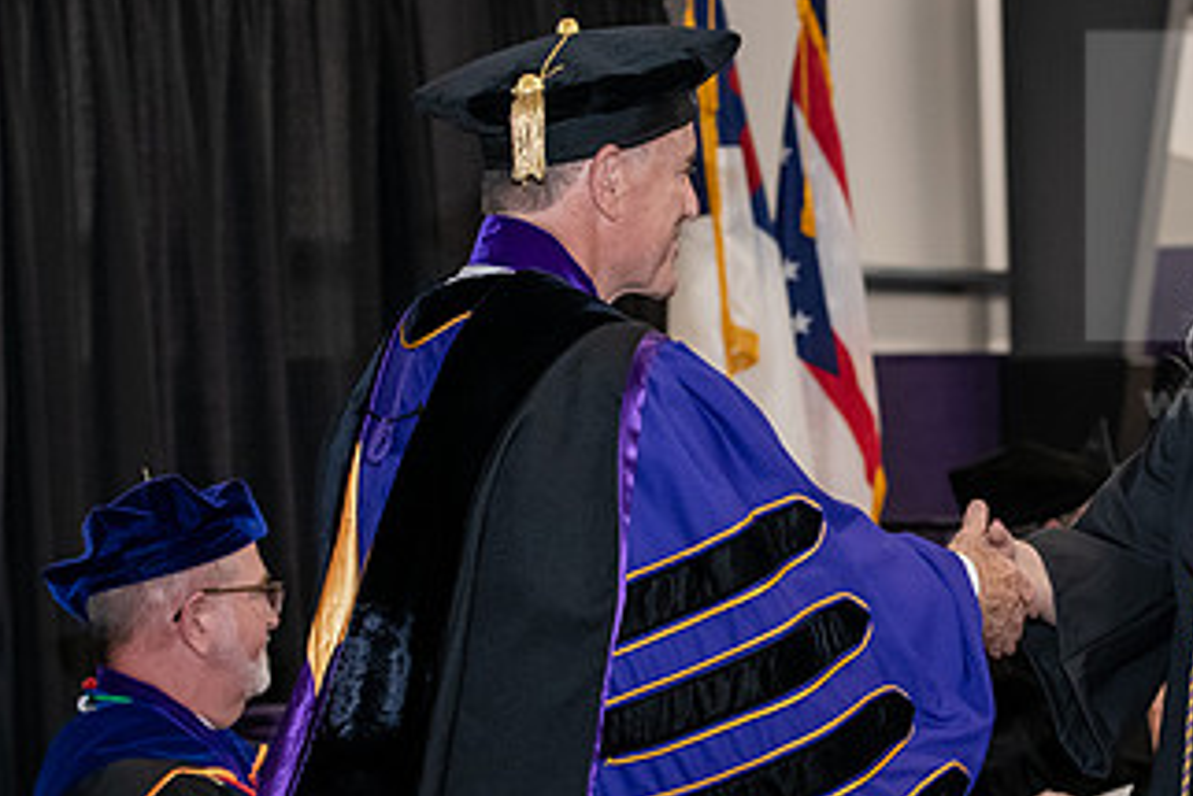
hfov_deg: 16.1
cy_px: 479
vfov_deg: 10.9
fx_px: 4177
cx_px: 974
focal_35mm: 126
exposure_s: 1/200
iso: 2500
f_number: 5
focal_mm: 70
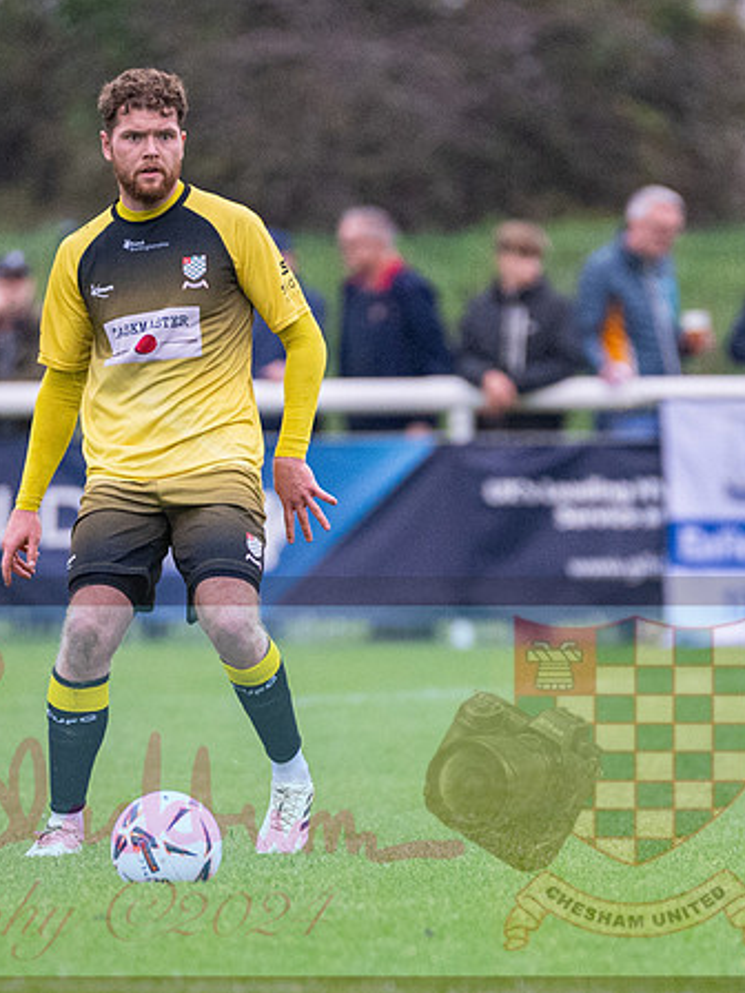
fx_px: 22842
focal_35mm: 796
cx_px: 268
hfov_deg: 1.9
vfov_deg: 2.5
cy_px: 620
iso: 1600
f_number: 2.8
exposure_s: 1/1600
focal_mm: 270
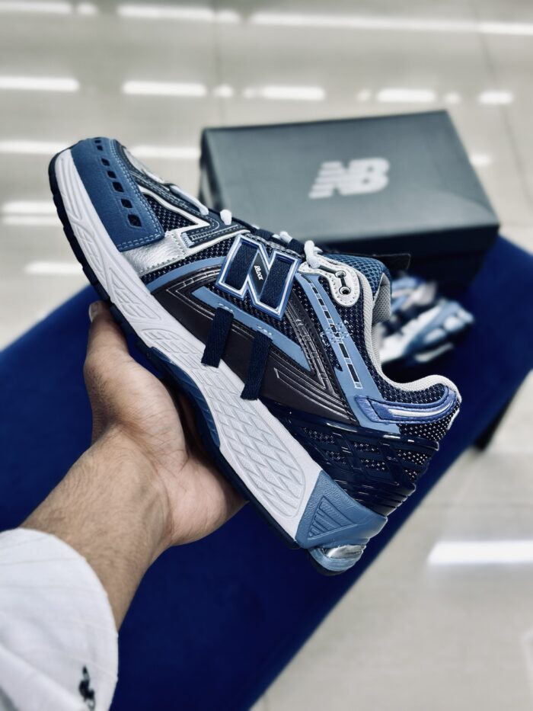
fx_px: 985
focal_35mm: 48
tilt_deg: -54.5
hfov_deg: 30.3
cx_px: 266
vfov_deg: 39.7
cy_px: 356
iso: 80
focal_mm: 6.86
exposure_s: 1/100
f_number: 1.78
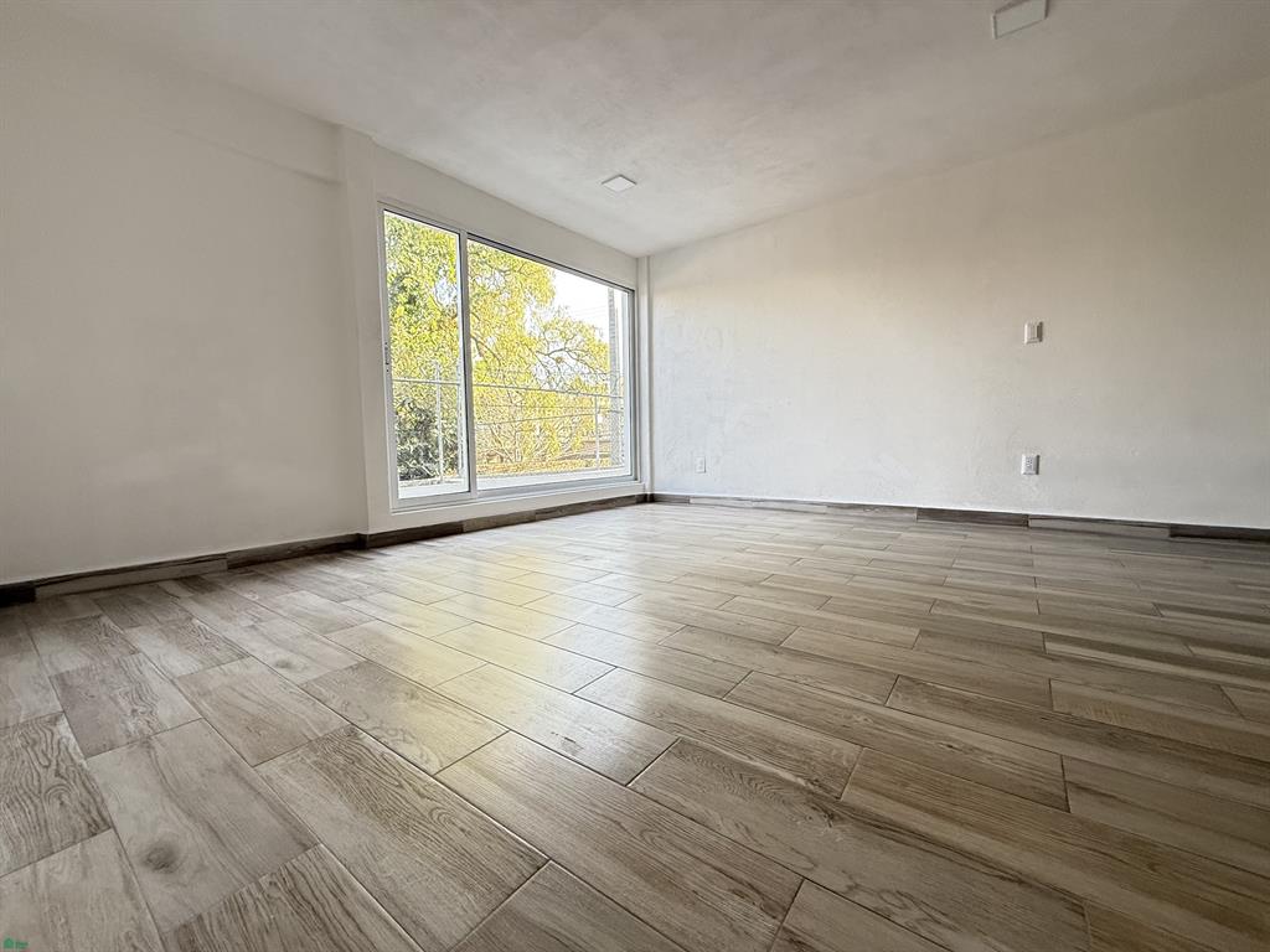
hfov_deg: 102.1
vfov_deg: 85.7
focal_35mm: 14
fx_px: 514
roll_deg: +1.3
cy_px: 476
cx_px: 635
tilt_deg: -3.5
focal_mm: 2.22
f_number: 2.2
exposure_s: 1/99
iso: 200
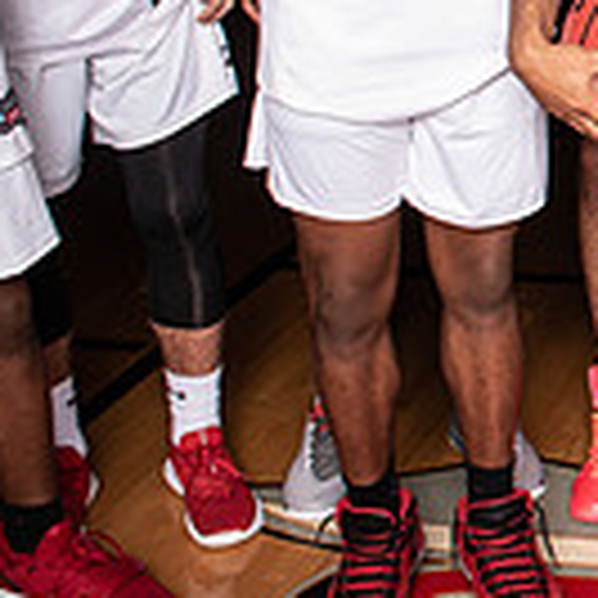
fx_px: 1739
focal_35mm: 89
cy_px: -29
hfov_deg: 16.2
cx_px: 1097
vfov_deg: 18.9
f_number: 14
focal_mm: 24
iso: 320
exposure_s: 1/200
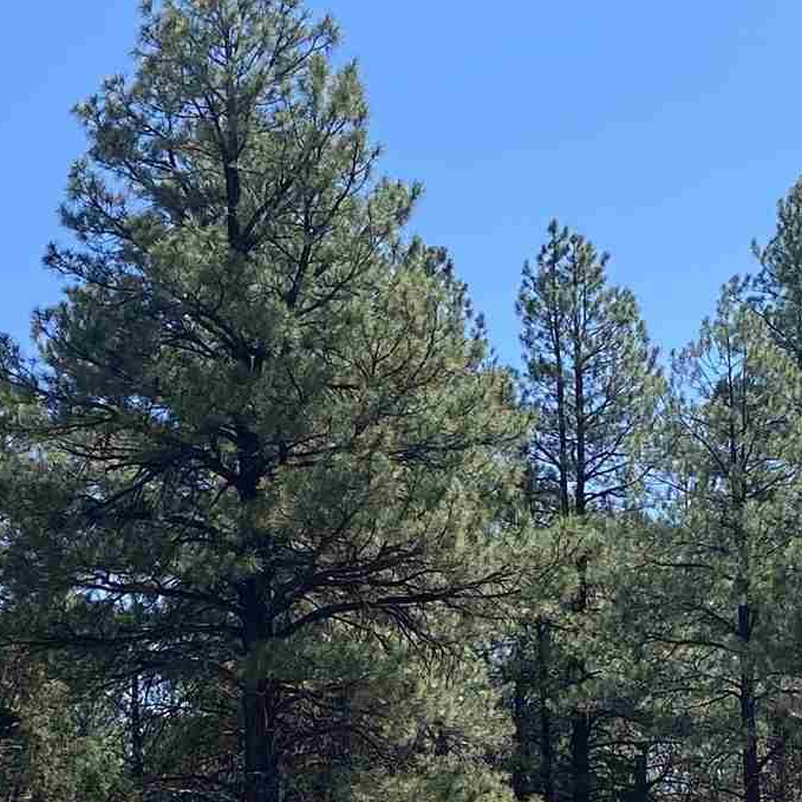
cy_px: 906
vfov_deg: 16.2
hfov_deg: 16.7
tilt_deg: +1.4
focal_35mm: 104
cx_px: 521
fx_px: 2726
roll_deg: +1.6
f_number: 1.8
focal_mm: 4.25
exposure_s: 1/1629
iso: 32
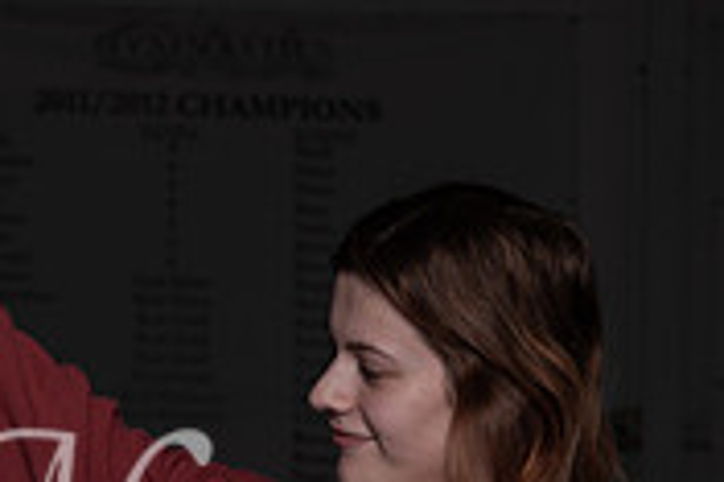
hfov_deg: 5.3
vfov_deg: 3.5
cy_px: 503
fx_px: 7776
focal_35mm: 387
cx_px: 81
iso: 100
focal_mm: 105
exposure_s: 1/200
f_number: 11
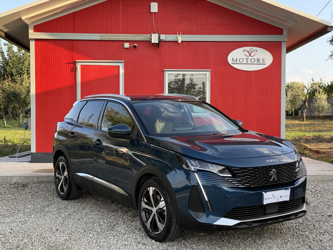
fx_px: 462
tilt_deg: +0.1
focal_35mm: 48
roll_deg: -0.3
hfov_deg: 39.7
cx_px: 166
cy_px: 125
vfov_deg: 30.3
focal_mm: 6.76
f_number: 1.78
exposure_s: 1/499
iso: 100
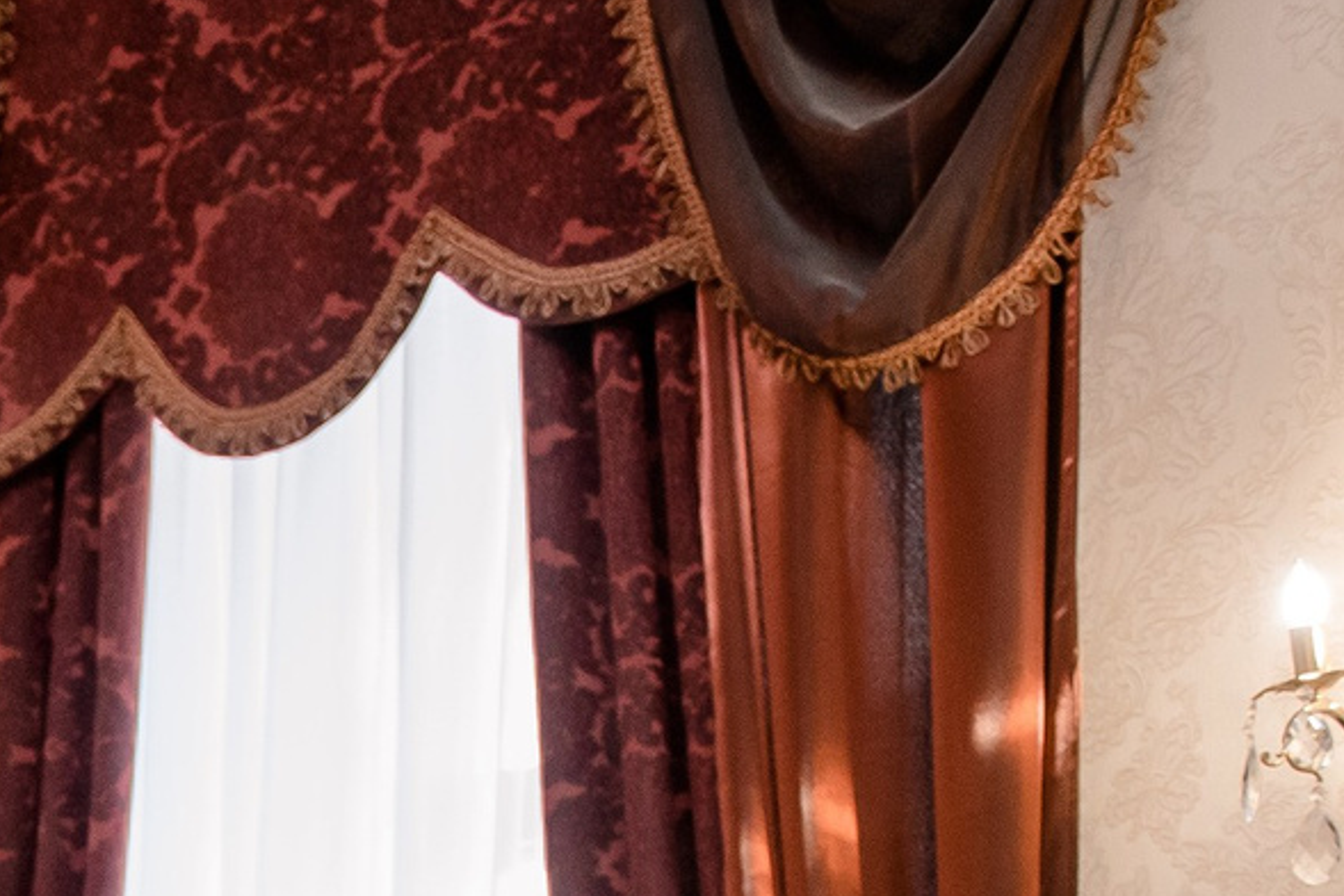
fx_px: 3921
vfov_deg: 11.7
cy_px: 1816
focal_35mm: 105
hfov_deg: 16.7
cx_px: -940
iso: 800
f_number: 2.8
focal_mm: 24
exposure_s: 1/200
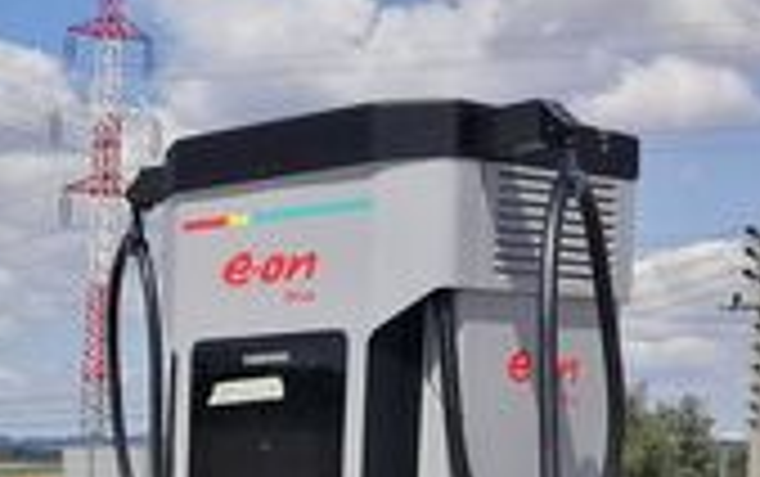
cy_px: 680
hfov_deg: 18.5
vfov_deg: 12.4
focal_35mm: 101
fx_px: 2094
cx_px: -346
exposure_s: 1/2924
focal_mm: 5.3
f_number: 1.8
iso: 50
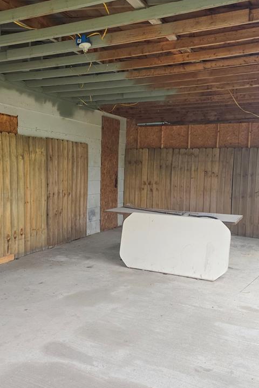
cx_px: 112
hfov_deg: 38.8
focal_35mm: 34
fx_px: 367
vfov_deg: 55.8
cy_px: 205
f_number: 1.7
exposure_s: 1/180
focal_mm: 6.3
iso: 125
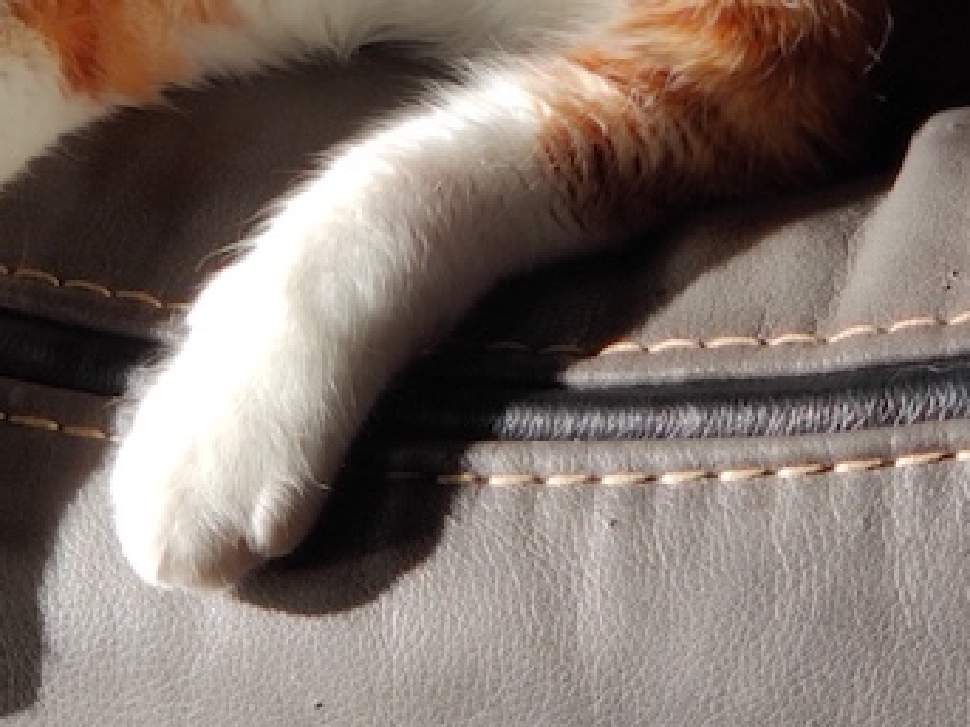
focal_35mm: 259
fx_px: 7255
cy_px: -25
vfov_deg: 5.7
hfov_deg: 7.6
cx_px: 509
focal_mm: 6.95
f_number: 2.44
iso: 100
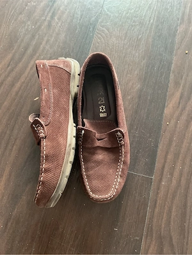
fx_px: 214
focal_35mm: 29
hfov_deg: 48.2
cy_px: 128
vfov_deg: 61.7
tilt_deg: -75.2
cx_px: 96
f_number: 1.8
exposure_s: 1/40
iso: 250
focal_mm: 3
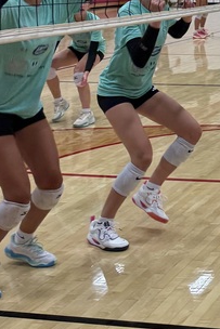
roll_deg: -0.3
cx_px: 377
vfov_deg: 23.1
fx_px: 769
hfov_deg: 14.6
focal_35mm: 84
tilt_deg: -0.1
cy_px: -11
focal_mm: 6.76
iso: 160
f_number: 1.78
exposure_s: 1/120
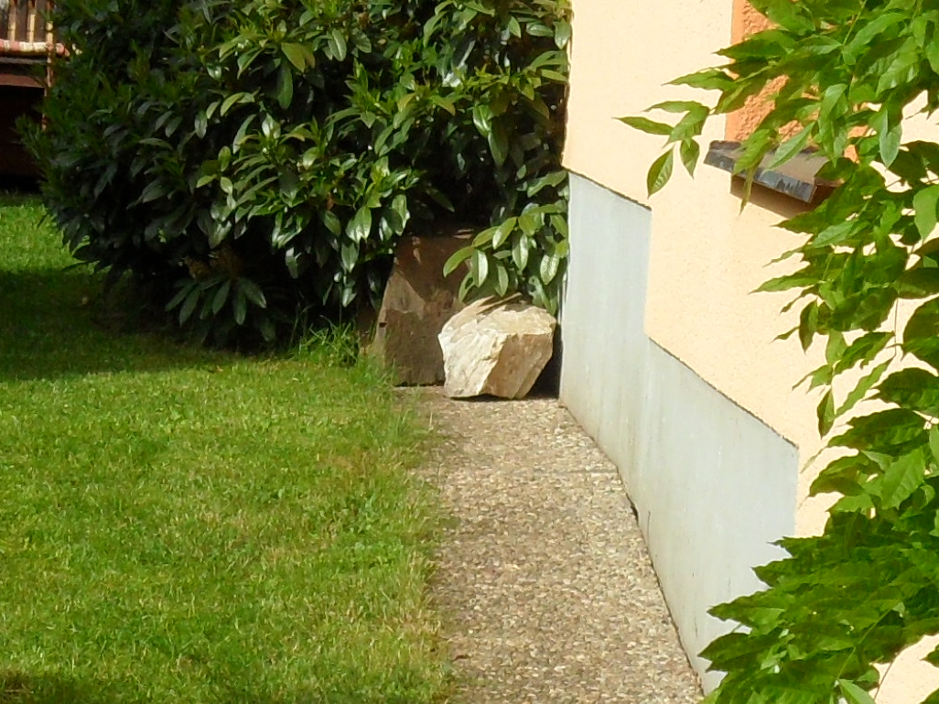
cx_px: 479
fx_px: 4231
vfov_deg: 9.5
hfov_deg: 12.7
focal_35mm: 156
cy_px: 362
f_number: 3.6
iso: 80
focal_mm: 6.5
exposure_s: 1/1000
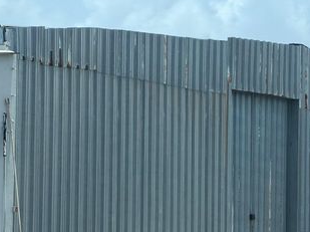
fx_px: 1449
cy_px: 164
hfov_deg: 12.2
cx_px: 222
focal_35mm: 162
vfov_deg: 9.1
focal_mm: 16.89
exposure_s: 1/494
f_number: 2.8
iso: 50
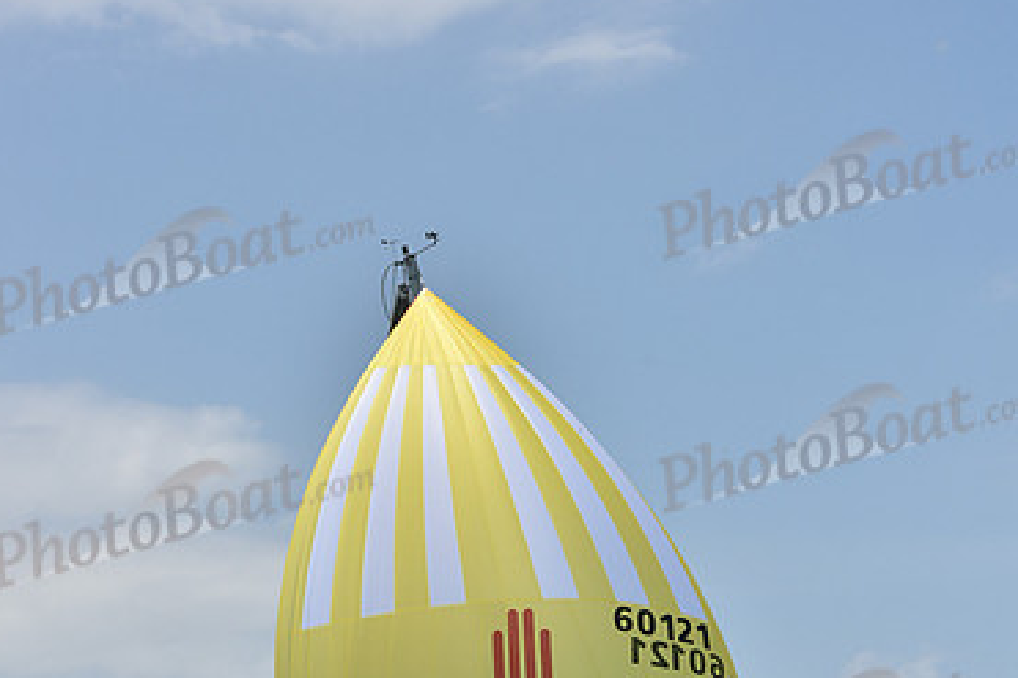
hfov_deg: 15.4
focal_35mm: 133
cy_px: 623
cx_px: 517
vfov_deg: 10.2
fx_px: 3759
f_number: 8
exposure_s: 1/1250
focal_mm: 85
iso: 250
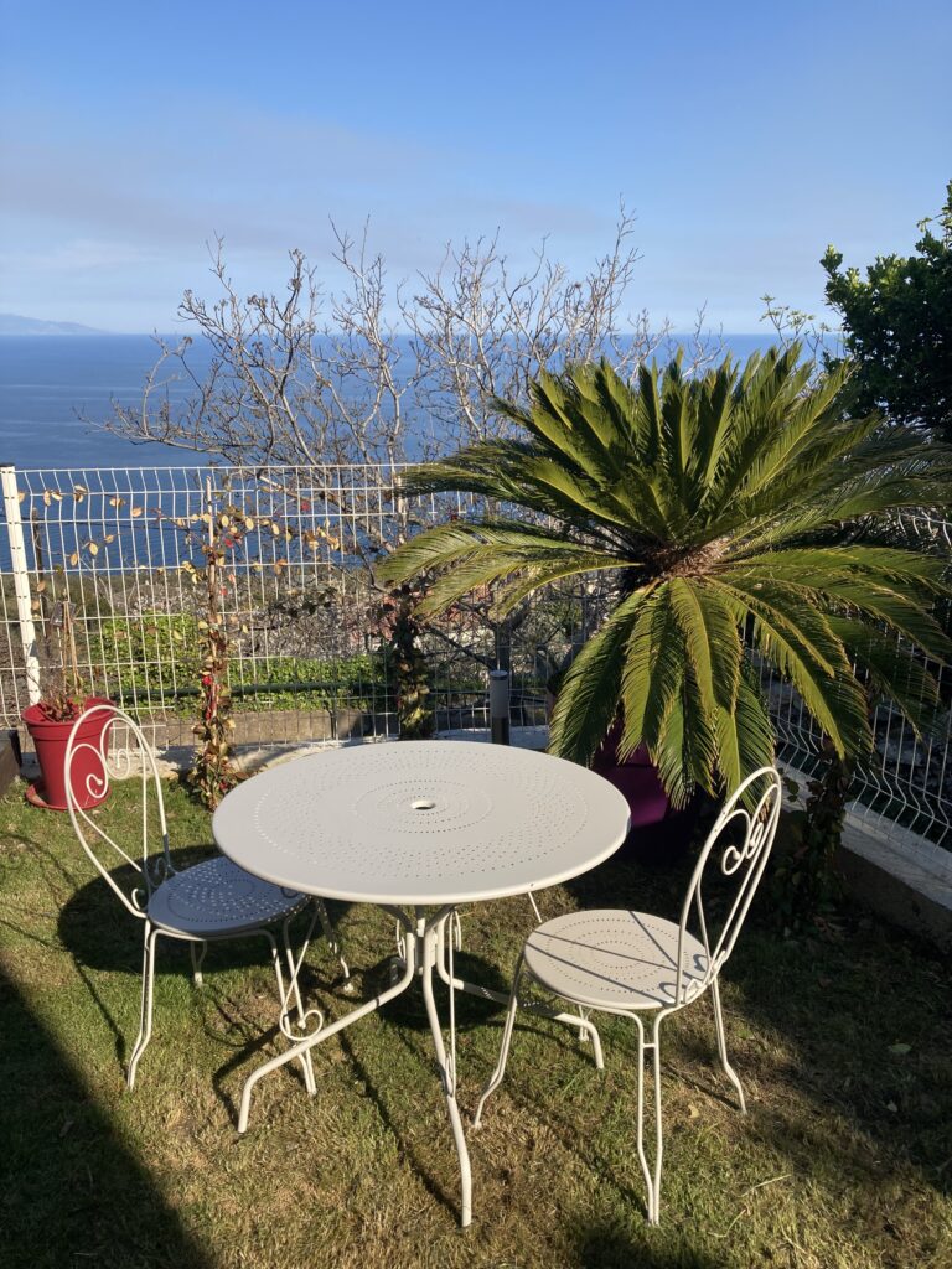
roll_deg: -0.3
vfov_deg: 63.4
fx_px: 1027
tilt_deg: -15.5
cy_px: 634
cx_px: 476
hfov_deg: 49.7
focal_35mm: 28
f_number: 1.8
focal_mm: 3.99
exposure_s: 1/1715
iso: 20
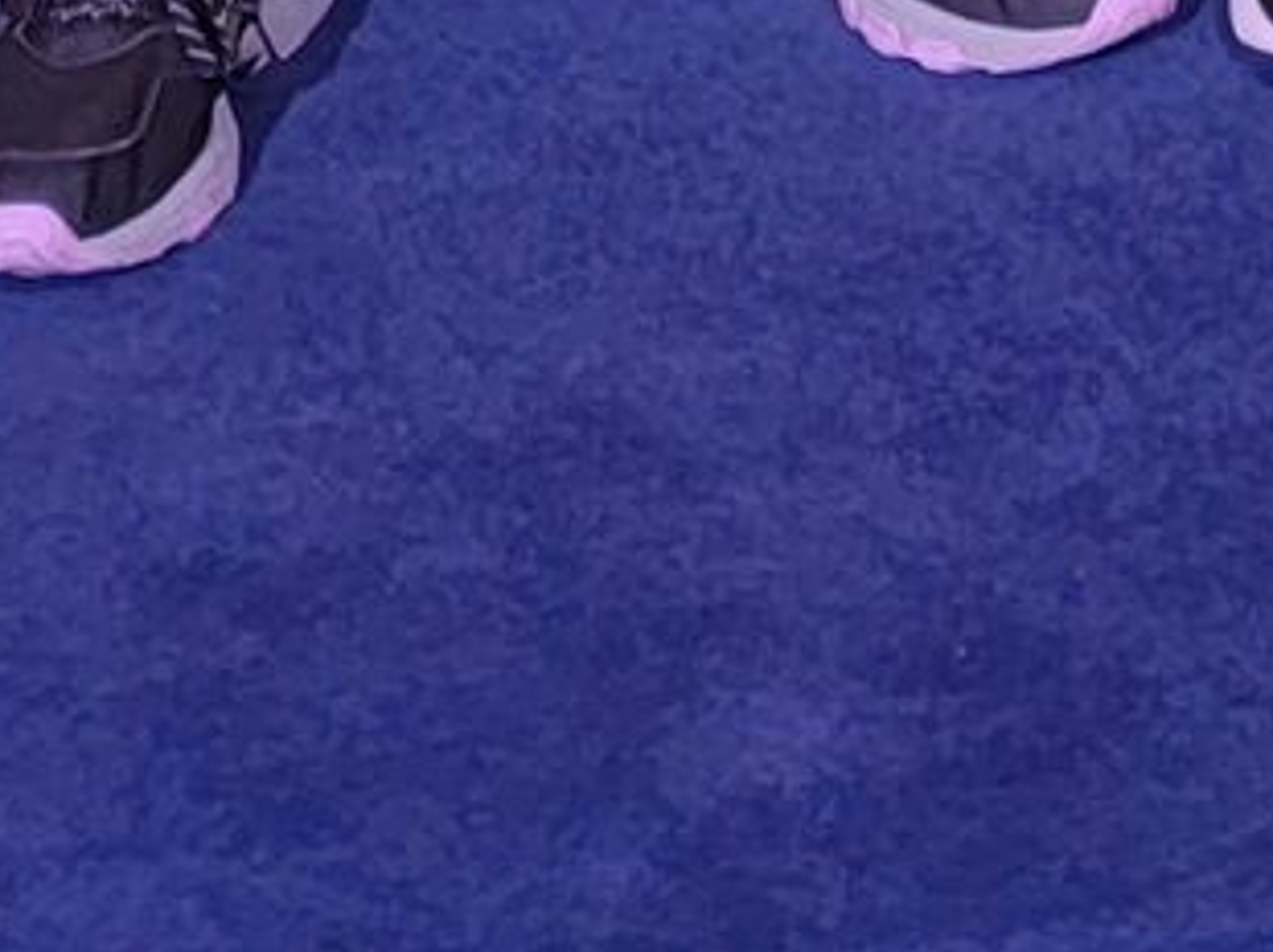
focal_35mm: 186
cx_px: 1721
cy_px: -2729
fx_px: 6835
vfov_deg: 6.5
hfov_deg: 10.4
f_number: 1.8
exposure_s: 1/120
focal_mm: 6.7
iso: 250
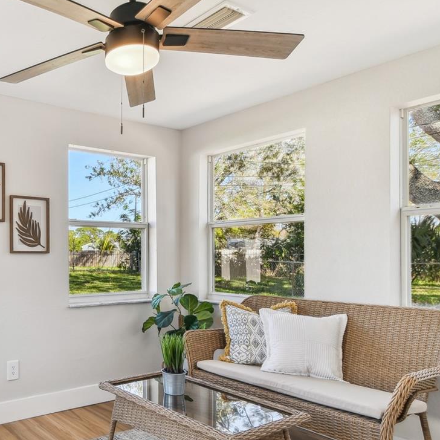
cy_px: 260
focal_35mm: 28
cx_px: 51
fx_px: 403
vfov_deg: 56.9
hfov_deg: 51.2
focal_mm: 10
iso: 100
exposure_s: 1/80
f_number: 7.1
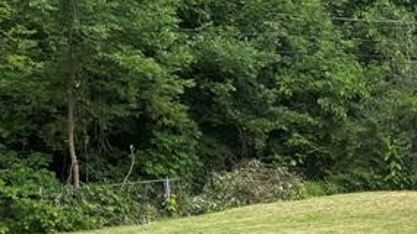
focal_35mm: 94
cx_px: 414
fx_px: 1039
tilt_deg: -8.2
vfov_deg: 12.7
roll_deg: +0.5
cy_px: 243
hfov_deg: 21.9
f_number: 1.78
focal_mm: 6.76
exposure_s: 1/1094
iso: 80
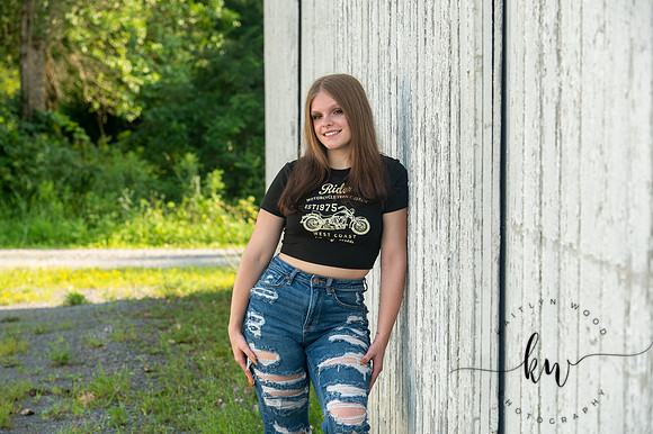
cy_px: 217
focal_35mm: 116
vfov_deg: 11.8
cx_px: 326
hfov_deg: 17.7
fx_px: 2103
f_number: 7.1
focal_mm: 116
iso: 400
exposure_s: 1/250
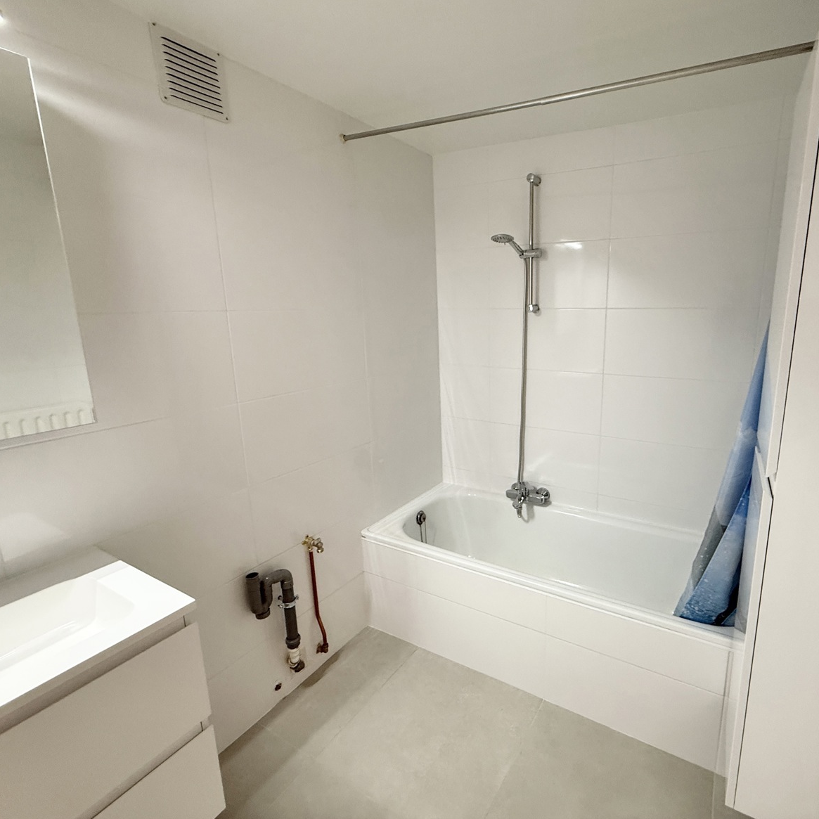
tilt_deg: -11.4
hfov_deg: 82.9
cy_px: 399
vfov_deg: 83.9
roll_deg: -0.4
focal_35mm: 17
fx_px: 455
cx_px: 493
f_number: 2.2
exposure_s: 1/50
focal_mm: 2.22
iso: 250
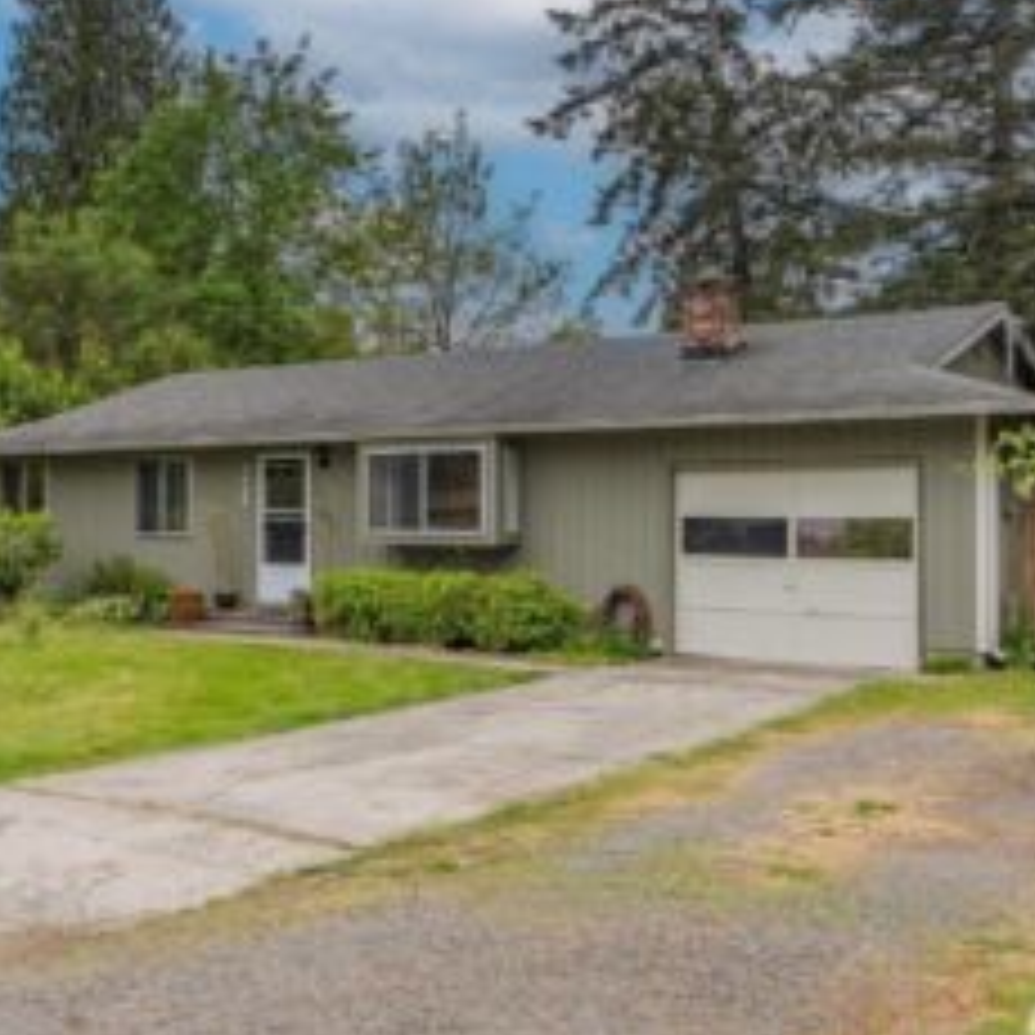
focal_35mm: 40
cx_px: 387
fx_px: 1353
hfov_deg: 41.6
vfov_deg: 41.8
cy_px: 466
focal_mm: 18
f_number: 10
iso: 160
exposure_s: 1/60
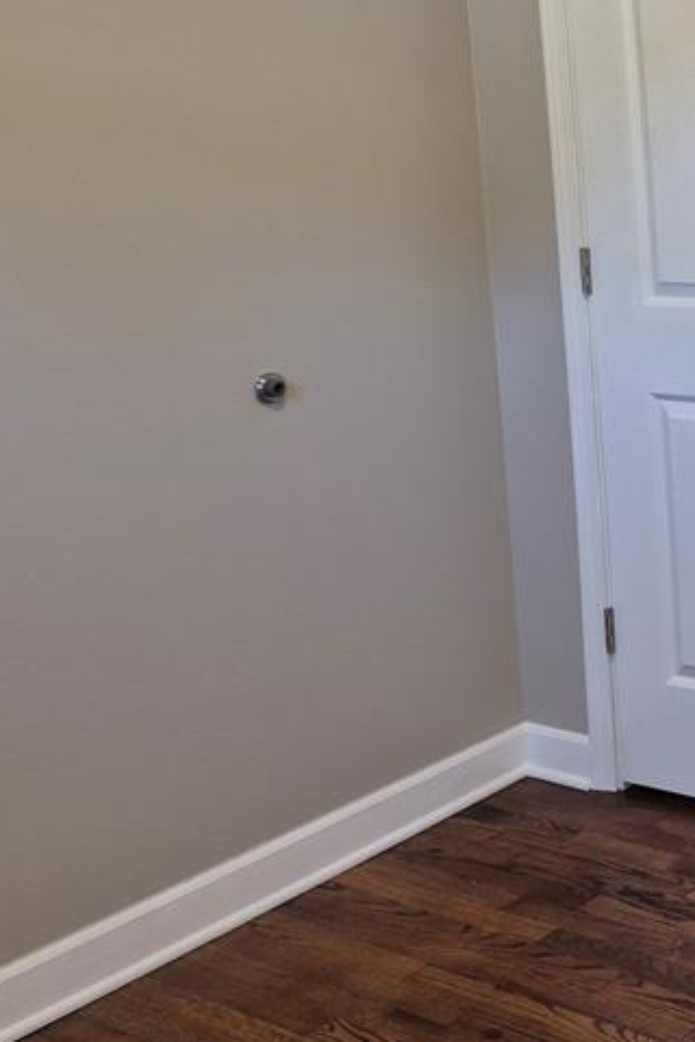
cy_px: 271
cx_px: 1049
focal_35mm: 51
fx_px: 1477
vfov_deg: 38.0
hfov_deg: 21.9
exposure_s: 1/120
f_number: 1.8
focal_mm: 5.4
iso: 320
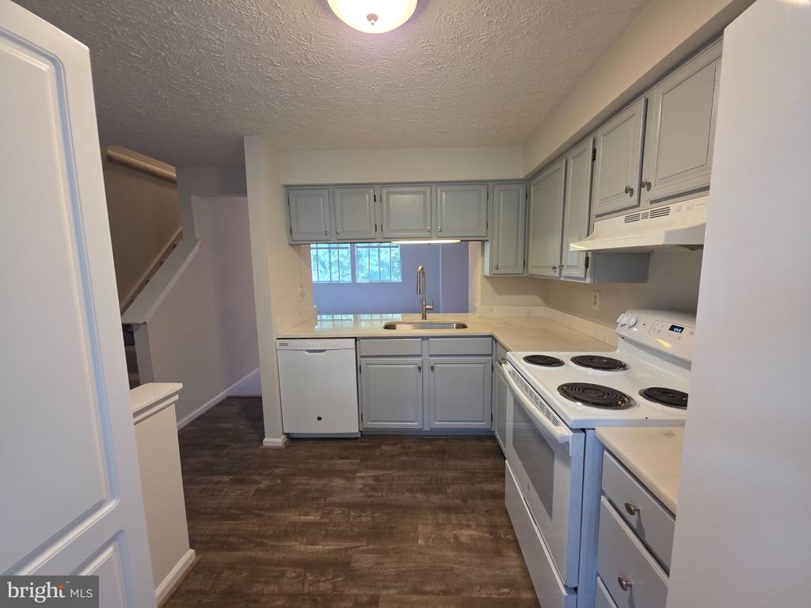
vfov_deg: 89.9
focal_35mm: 13
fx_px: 305
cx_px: 406
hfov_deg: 106.2
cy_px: 304
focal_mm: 2.2
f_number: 1.9
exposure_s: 1/60
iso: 160
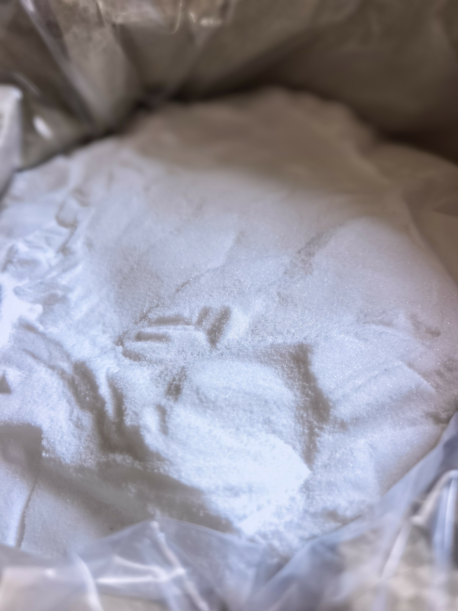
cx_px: 229
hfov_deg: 56.8
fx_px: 423
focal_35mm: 24
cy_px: 306
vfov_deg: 71.6
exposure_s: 1/333
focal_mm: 5.75
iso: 200
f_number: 2
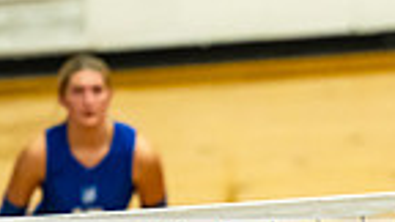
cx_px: 283
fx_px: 7981
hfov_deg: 2.8
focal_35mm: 762
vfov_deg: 1.6
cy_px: 308
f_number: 2.8
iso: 5000
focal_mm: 180
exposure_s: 1/1250
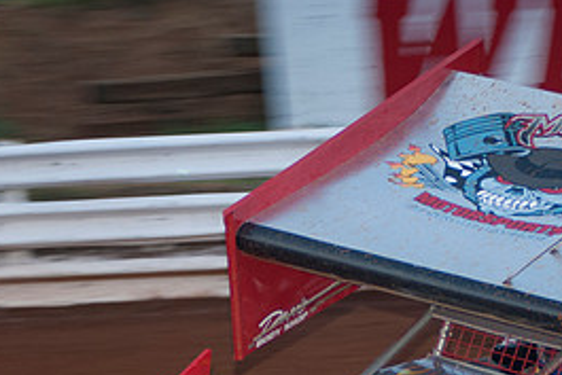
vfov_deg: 4.4
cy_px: 390
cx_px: 314
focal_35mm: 312
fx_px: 4873
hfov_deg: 6.6
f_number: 2.8
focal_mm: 95
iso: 250
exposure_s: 1/400
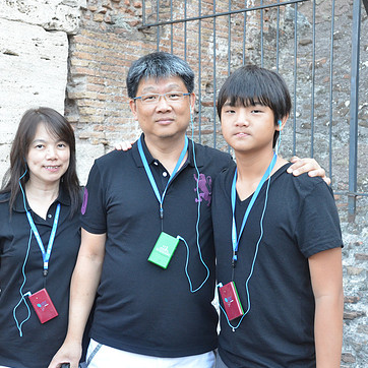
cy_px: 174
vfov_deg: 30.0
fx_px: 686
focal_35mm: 57
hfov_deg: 30.0
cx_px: 157
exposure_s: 1/100
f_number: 5.6
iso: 1000
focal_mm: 28
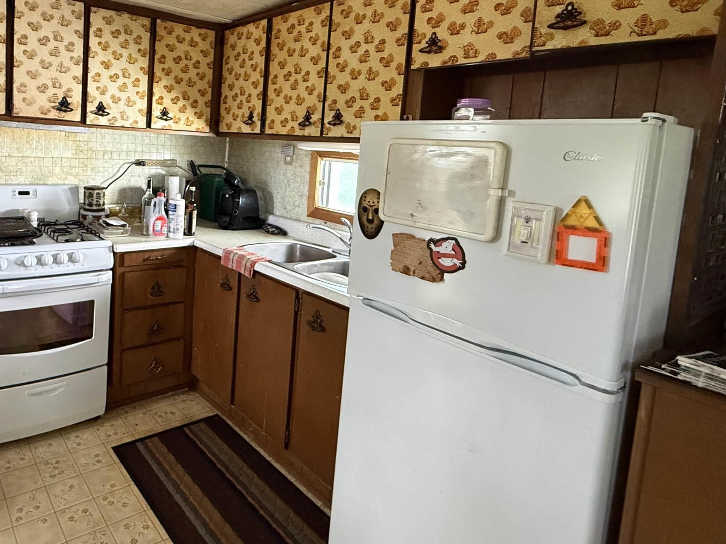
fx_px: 482
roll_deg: -3.5
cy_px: 187
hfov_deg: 69.8
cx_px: 196
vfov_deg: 57.7
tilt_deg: -5.1
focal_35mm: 23
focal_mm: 2.22
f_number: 2.2
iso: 640
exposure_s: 1/60
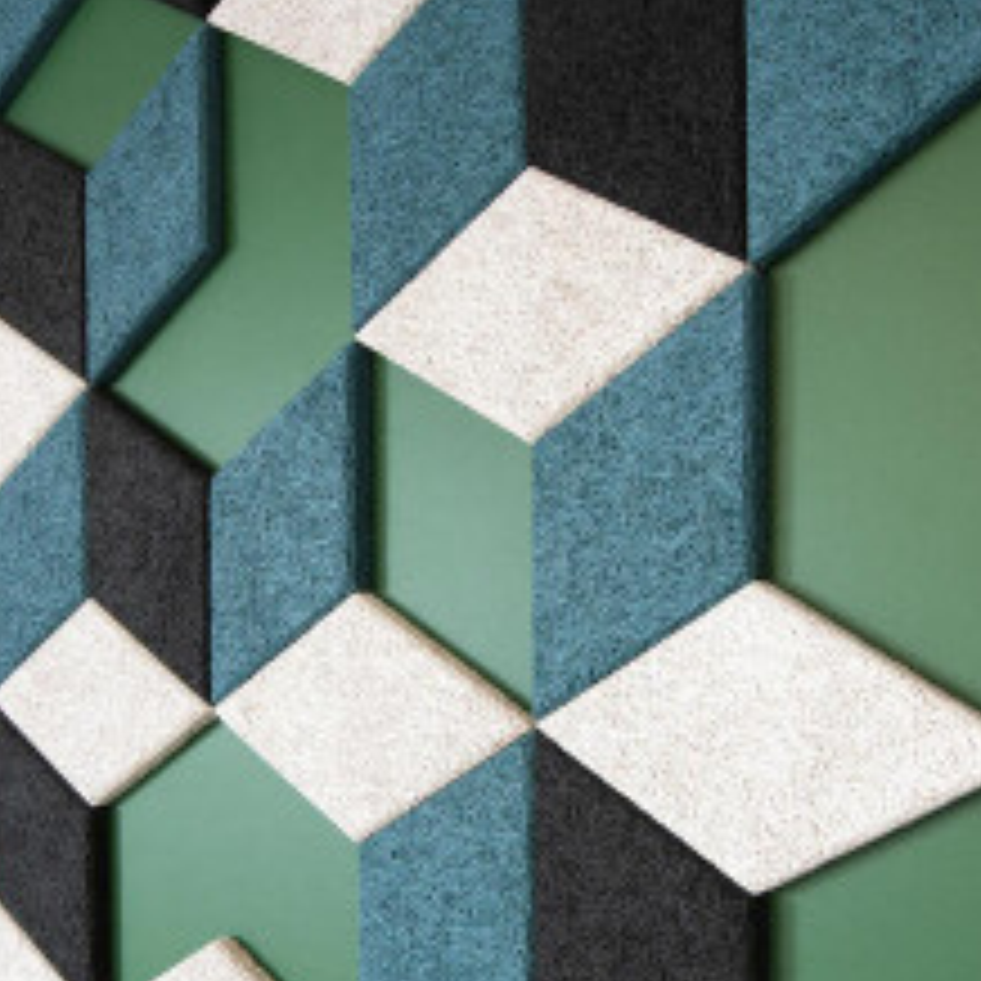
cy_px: 736
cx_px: 526
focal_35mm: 40
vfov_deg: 40.7
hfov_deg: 41.8
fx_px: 1282
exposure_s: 1/1.25
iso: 160
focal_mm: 16
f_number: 7.1
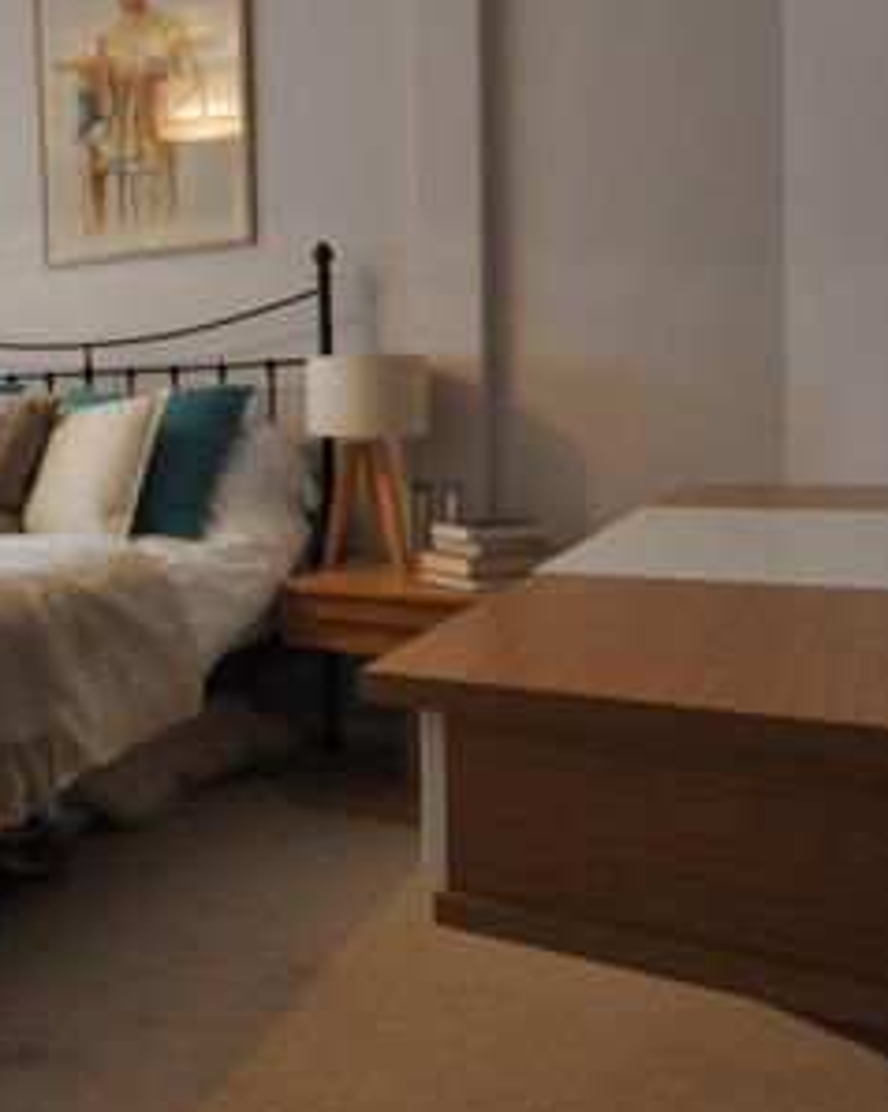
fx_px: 1019
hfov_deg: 42.9
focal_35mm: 31
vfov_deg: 56.8
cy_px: 452
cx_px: 78
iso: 800
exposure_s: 1/60
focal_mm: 10
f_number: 4
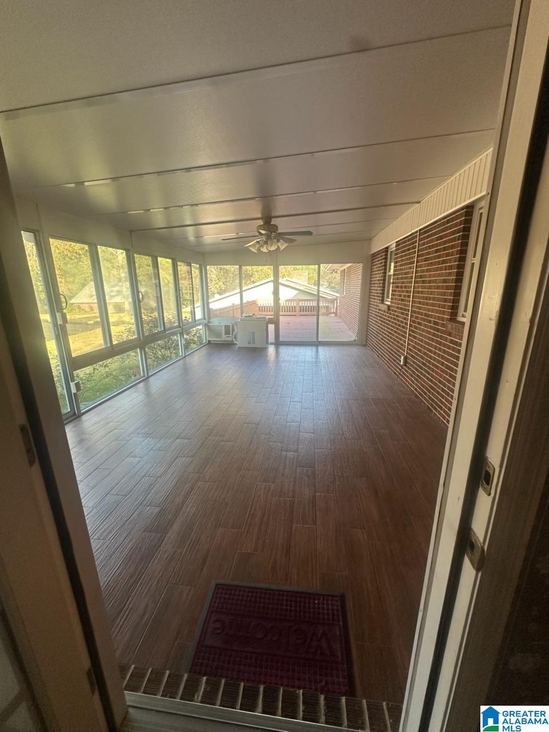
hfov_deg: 85.7
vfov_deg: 102.1
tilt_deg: -14.8
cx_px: 274
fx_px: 296
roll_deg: -0.3
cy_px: 366
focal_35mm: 14
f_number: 2.2
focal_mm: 2.22
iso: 125
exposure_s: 1/99
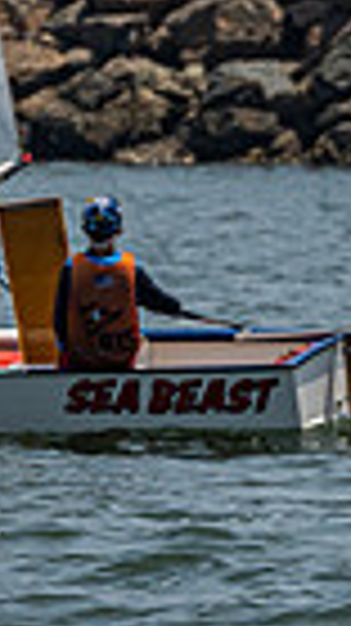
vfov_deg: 2.0
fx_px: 17770
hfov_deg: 1.1
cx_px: -671
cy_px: 297
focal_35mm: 1072
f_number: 7.6
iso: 320
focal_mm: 185
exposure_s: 1/2000
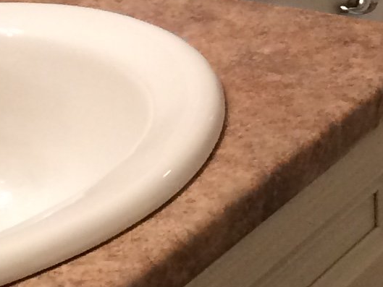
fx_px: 1981
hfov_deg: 10.9
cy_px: -317
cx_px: 395
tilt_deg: -10.6
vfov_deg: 7.9
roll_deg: +0.8
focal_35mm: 179
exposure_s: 1/30
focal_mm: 4.15
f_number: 2.2
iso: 125
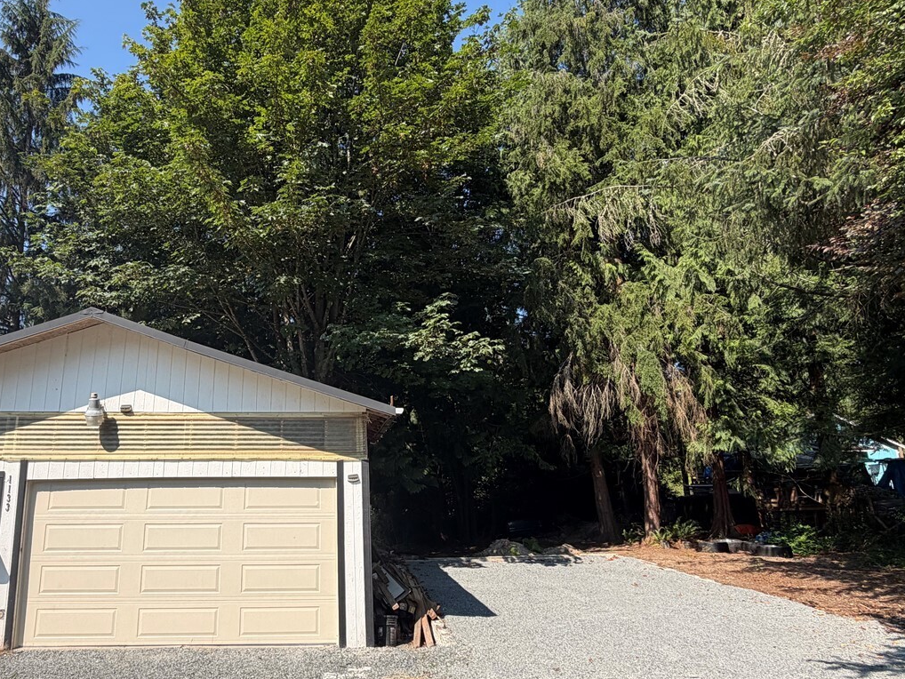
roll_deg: +1.0
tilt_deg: +12.8
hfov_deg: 75.4
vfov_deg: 61.1
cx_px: 357
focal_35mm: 22
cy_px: 356
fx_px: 575
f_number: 2.2
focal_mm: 2.22
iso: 32
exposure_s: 1/770
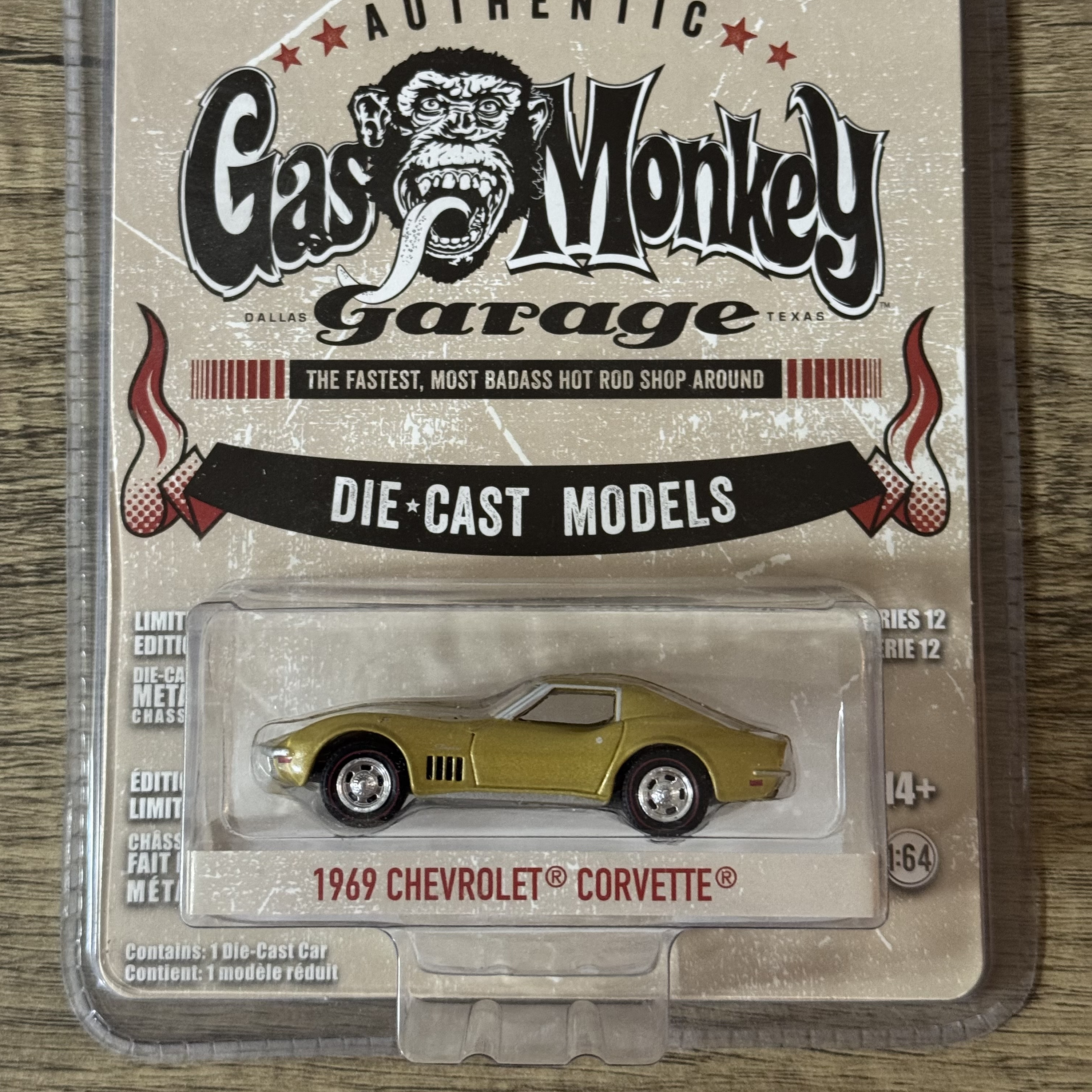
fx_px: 2034
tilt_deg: -84.4
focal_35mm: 57
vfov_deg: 29.9
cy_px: 402
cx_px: 543
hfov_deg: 30.0
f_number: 1.78
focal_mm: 6.76
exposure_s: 1/30
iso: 400
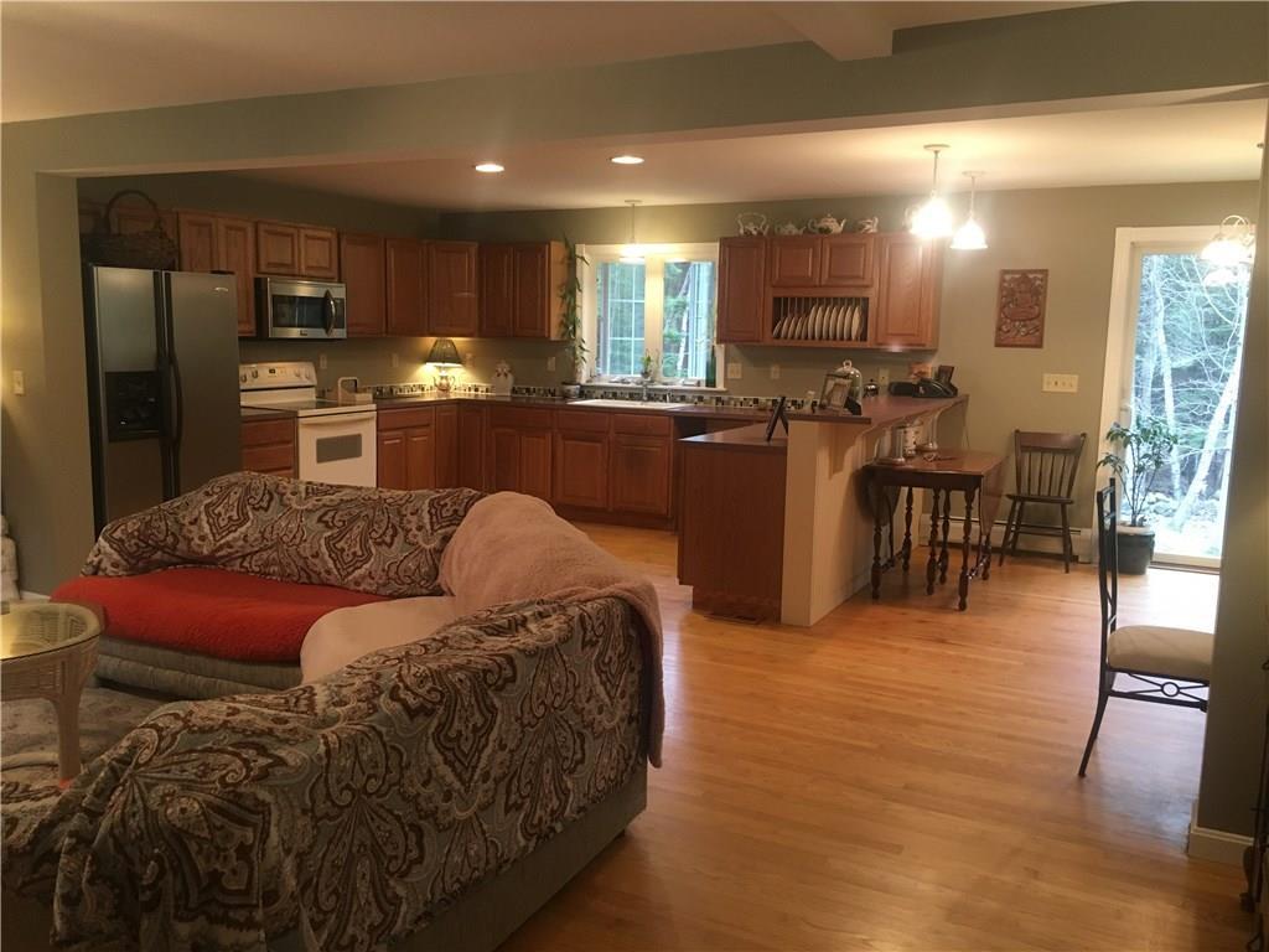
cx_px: 634
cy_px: 476
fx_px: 1063
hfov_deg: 61.7
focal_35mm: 29
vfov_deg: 48.2
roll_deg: -1.1
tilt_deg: -6.9
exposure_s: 1/30
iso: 125
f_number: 2.2
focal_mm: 4.15
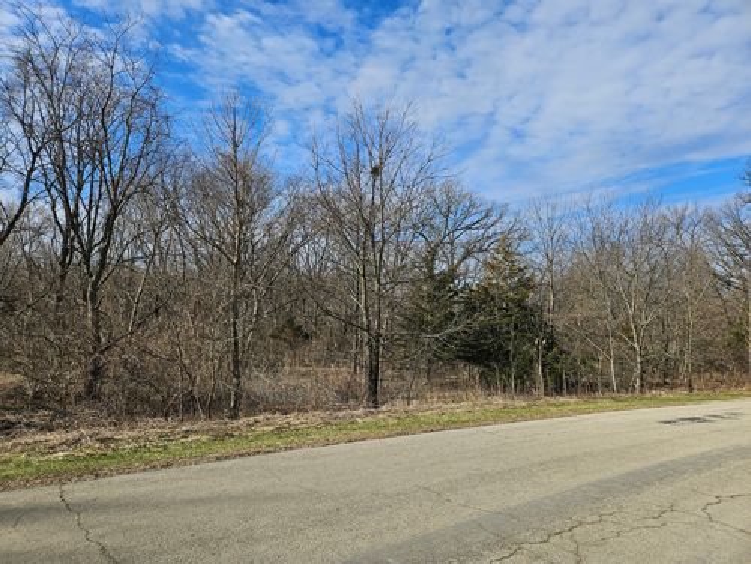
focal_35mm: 23
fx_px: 499
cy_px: 282
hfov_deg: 73.9
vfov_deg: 58.9
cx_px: 376
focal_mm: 5.4
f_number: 1.8
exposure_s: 1/2308
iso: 25
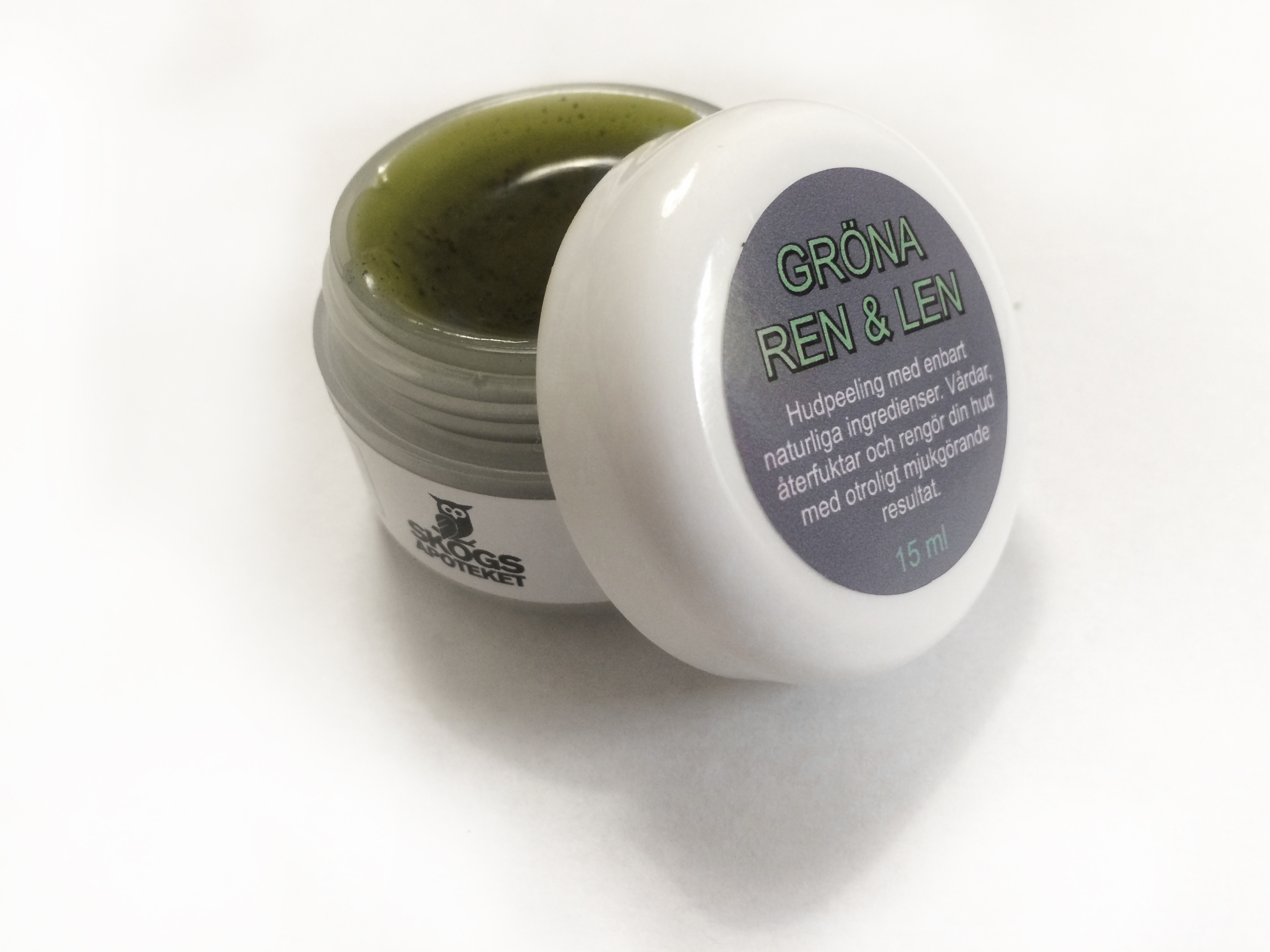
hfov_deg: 61.7
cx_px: 635
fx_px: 1064
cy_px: 476
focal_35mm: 29
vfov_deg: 48.2
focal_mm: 4.15
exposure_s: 1/33
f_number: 2.2
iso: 200
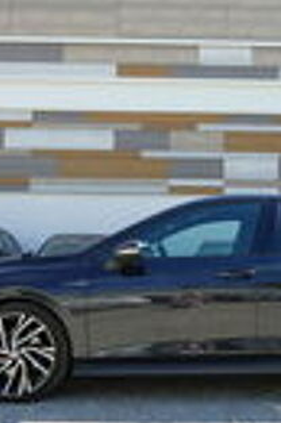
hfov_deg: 28.7
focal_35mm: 46
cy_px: 213
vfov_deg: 42.8
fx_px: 540
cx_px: 216
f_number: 3
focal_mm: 10.85
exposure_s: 1/500
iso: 125
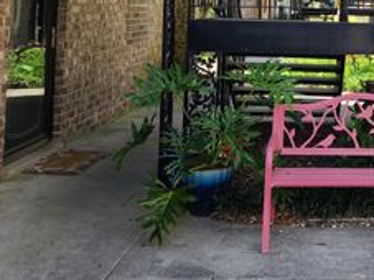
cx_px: 351
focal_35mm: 55
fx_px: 594
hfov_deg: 32.8
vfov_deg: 24.8
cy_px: -26
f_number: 1.8
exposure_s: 1/124
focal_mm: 7
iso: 16
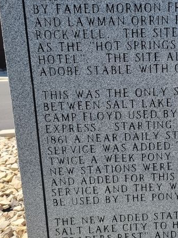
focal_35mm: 46
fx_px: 315
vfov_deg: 41.2
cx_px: 154
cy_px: 114
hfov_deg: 30.4
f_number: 1.8
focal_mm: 5.4
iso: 40
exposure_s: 1/1286
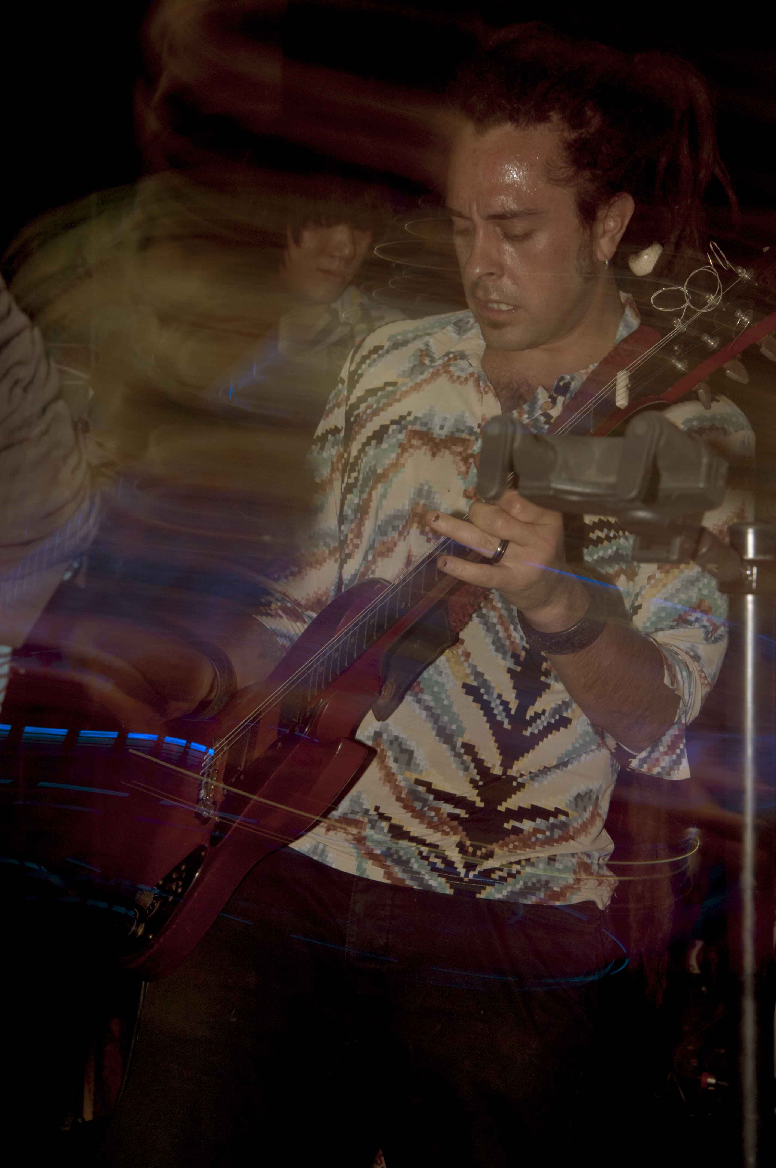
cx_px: 388
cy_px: 584
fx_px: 3015
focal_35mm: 93
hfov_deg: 14.7
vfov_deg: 21.9
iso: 160
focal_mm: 62
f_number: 14
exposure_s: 1/2.5
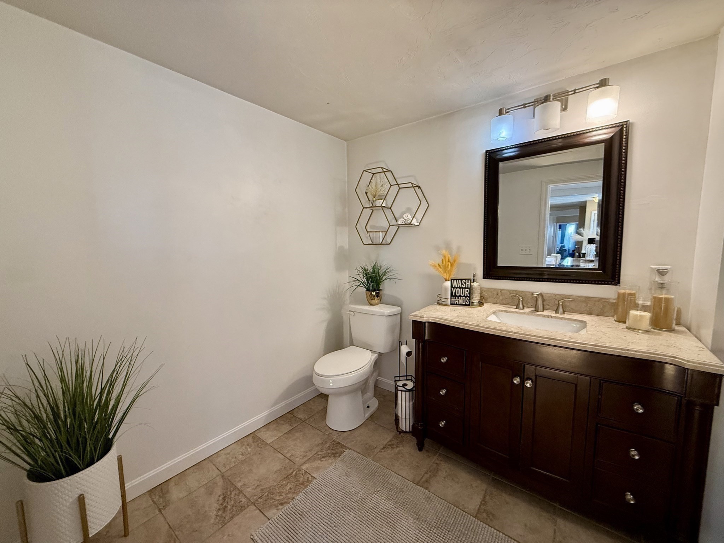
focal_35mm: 14
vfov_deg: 85.7
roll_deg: +0.1
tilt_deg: -5.2
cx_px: 362
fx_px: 293
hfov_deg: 102.1
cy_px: 272
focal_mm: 2.22
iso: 250
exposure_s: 1/60
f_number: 2.2
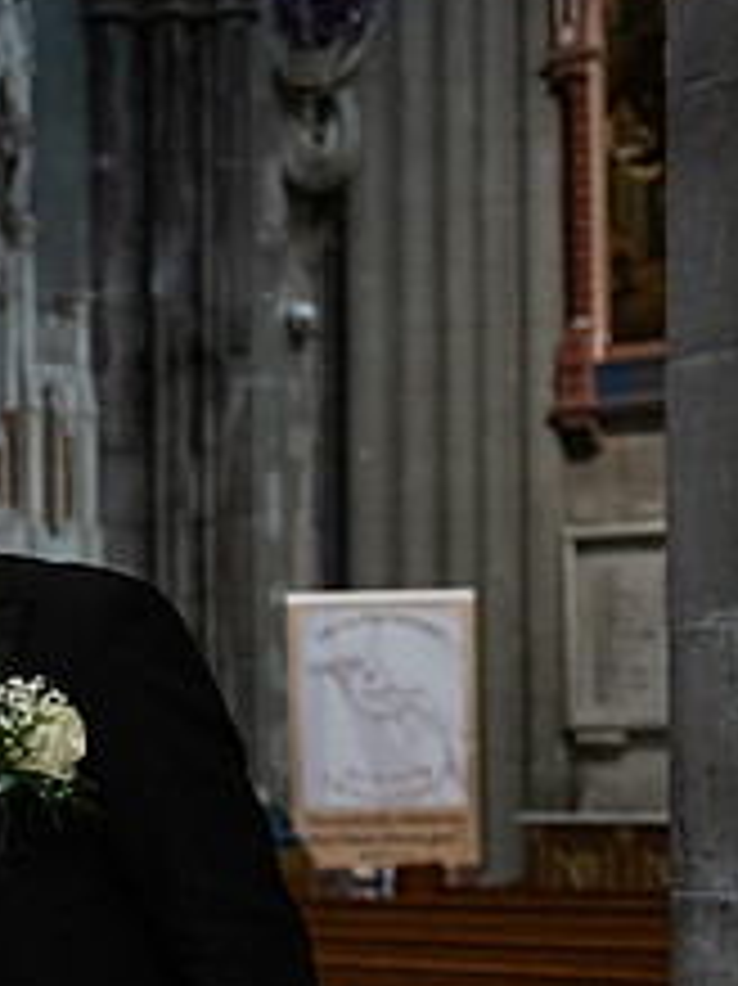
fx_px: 3187
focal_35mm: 112
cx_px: -423
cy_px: 804
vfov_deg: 17.4
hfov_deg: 12.5
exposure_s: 1/160
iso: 1250
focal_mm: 44
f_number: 3.5
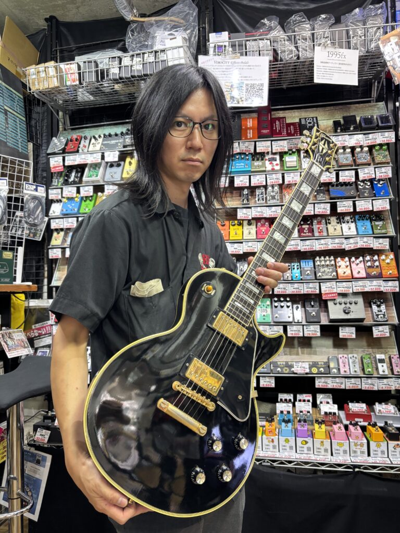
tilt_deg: +2.8
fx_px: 401
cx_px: 200
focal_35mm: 26
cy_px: 266
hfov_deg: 53.1
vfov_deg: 67.3
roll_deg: +0.9
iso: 160
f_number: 1.6
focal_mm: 5.96
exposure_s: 1/60
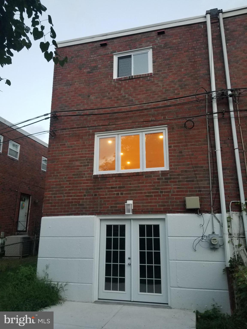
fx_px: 247
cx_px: 124
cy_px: 164
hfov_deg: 53.1
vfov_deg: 67.3
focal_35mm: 26
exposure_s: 1/30
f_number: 1.7
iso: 160
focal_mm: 4.3
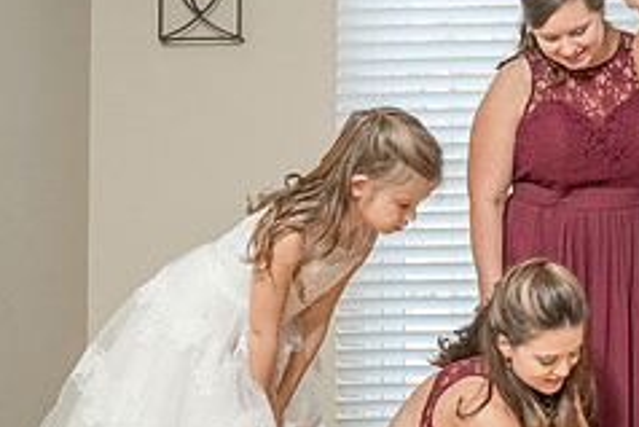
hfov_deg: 19.5
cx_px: 809
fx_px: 1723
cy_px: 283
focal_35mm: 97
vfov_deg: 14.1
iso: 2000
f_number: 5.6
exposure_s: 1/100
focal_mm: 35
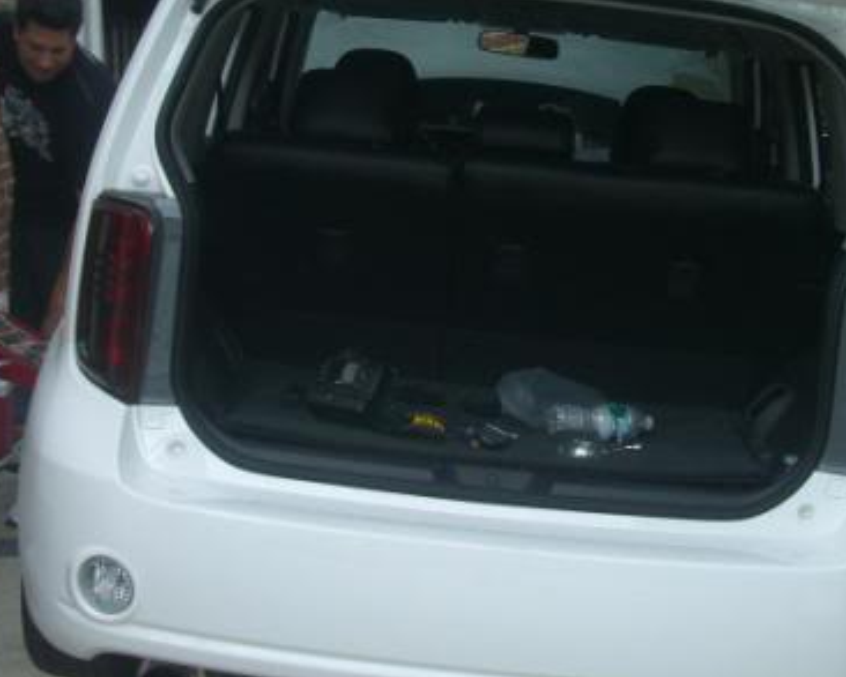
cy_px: 134
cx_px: 483
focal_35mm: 81
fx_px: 2029
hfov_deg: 23.5
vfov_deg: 18.8
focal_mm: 7.9
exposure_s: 1/250
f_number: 2.8
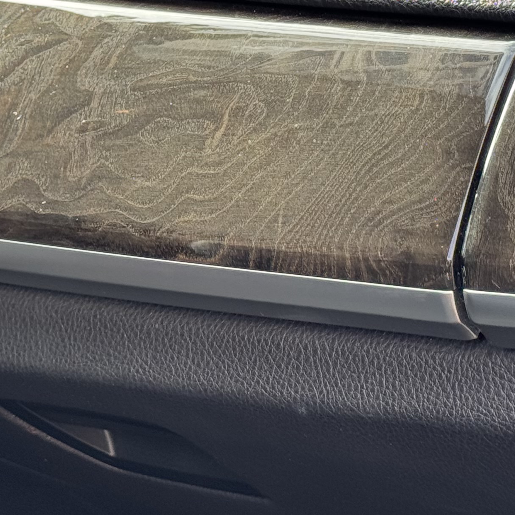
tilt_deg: -22.6
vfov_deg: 12.4
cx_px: 285
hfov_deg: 12.4
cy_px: 288
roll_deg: +8.2
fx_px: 2373
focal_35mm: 141
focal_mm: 6.76
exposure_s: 1/173
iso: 64
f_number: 1.78
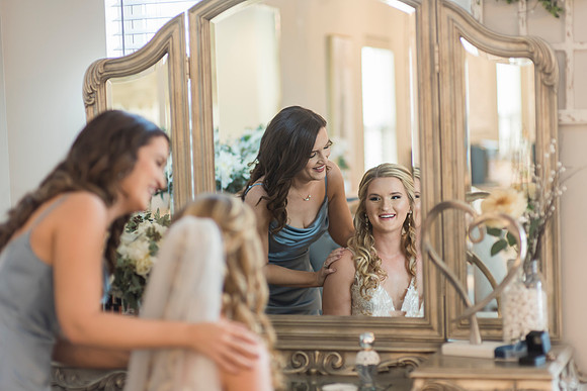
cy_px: 196
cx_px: 294
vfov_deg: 16.1
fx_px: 1386
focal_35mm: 85
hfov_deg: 23.9
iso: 400
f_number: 1.6
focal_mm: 85
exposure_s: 1/160
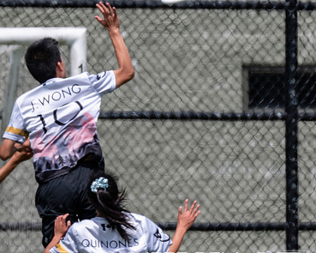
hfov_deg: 1.1
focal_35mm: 1738
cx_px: 79
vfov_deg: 0.9
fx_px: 16250
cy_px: 217
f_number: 4
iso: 160
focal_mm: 400
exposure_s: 1/1600
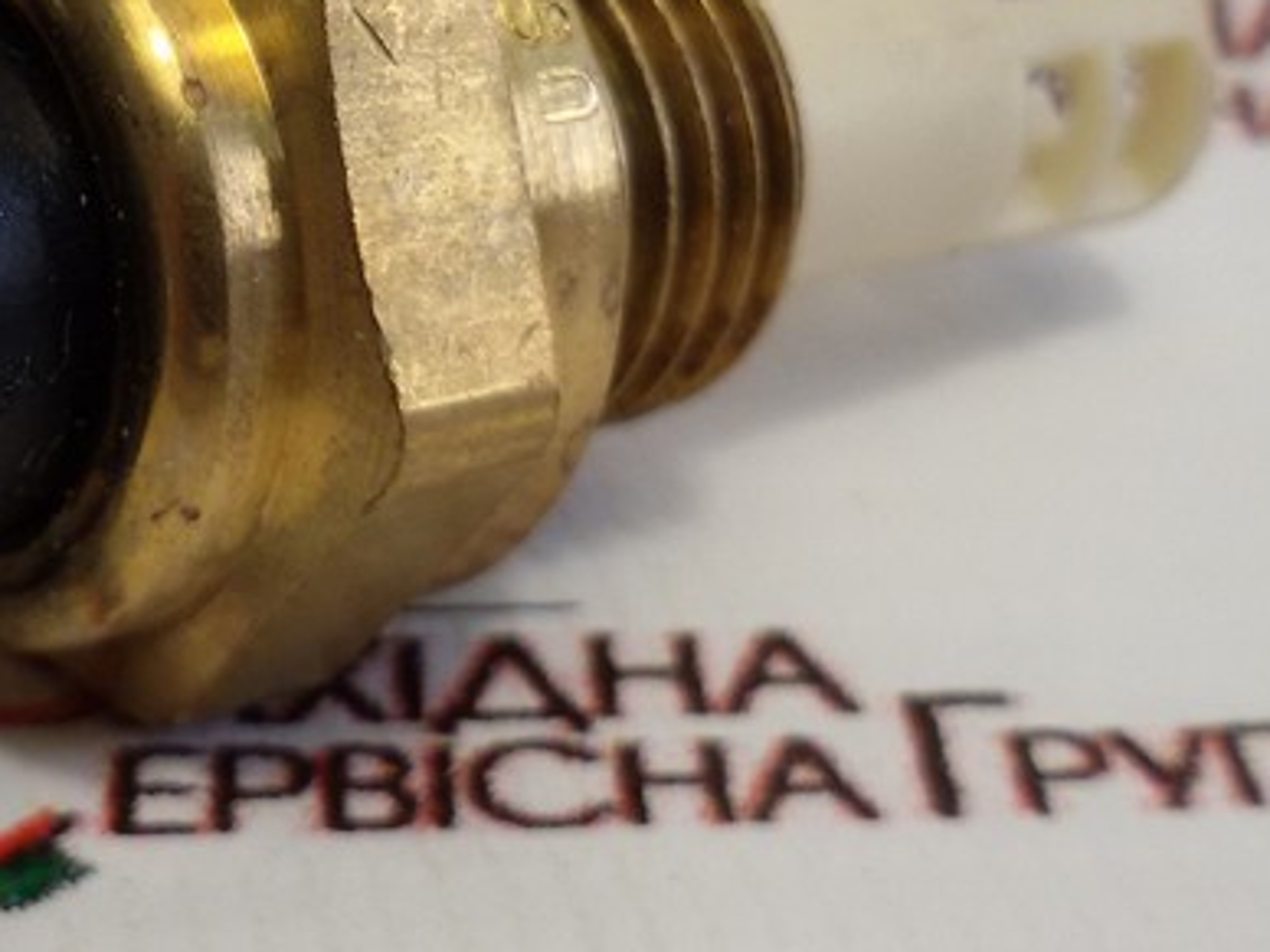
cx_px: 62
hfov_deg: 23.6
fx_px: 2935
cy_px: 249
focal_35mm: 80
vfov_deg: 18.3
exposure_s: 1/100
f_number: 2.4
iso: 50
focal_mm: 2.93
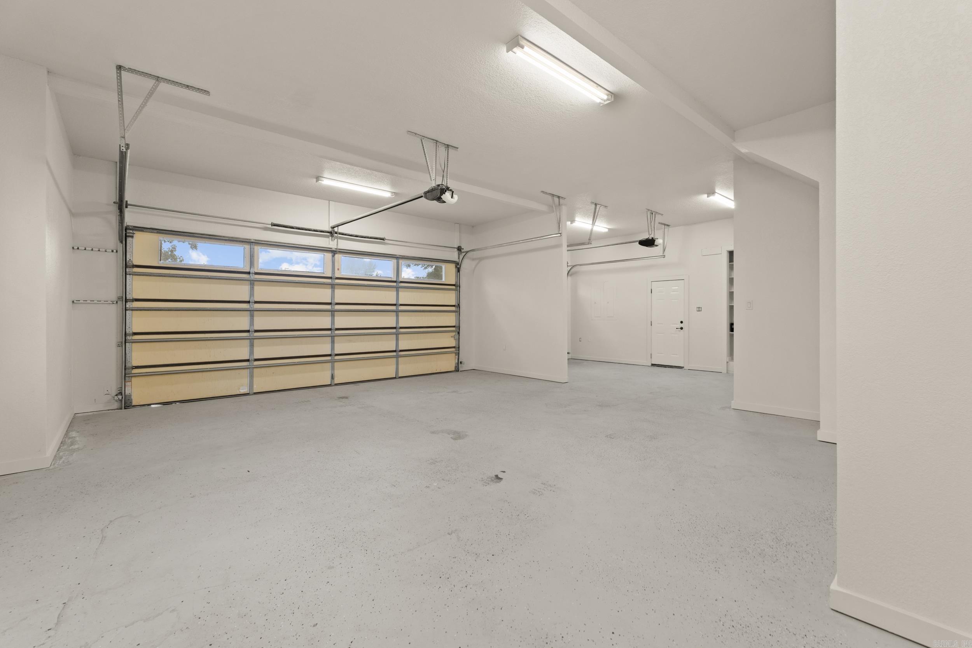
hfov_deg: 100.4
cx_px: 486
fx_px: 405
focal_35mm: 15
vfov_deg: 77.3
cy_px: 324
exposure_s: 1/4
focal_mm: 10
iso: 320
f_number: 6.3
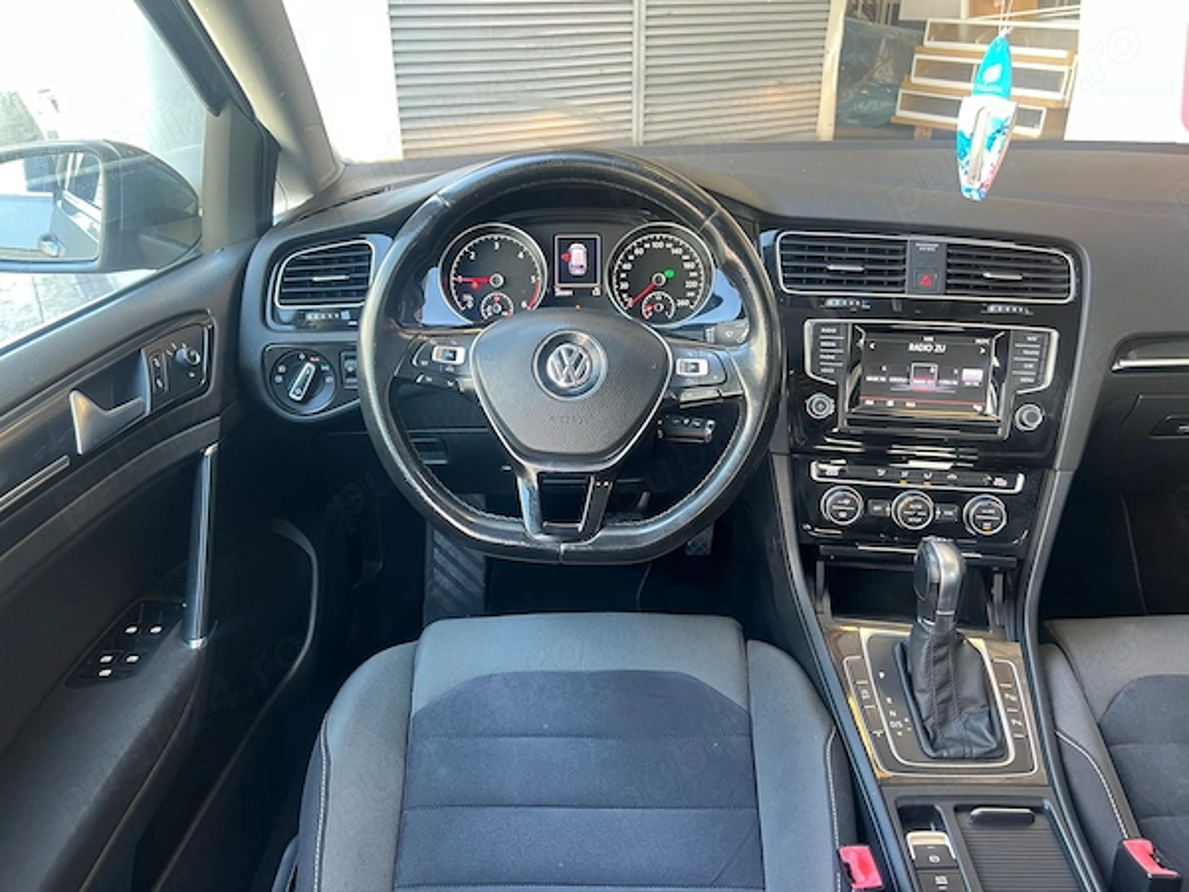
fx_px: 893
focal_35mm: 26
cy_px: 446
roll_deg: +1.1
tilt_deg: -27.3
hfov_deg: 67.3
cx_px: 594
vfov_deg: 53.1
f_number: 1.5
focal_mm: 5.7
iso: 125
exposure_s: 1/50
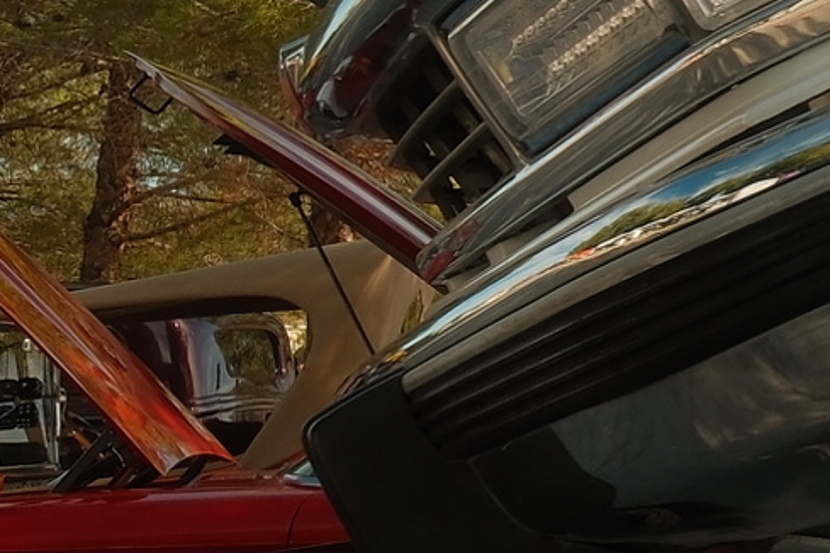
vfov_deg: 12.3
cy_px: -14
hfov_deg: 14.0
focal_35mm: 110
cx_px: 1891
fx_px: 2536
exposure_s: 1/240
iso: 125
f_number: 5.6
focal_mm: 9
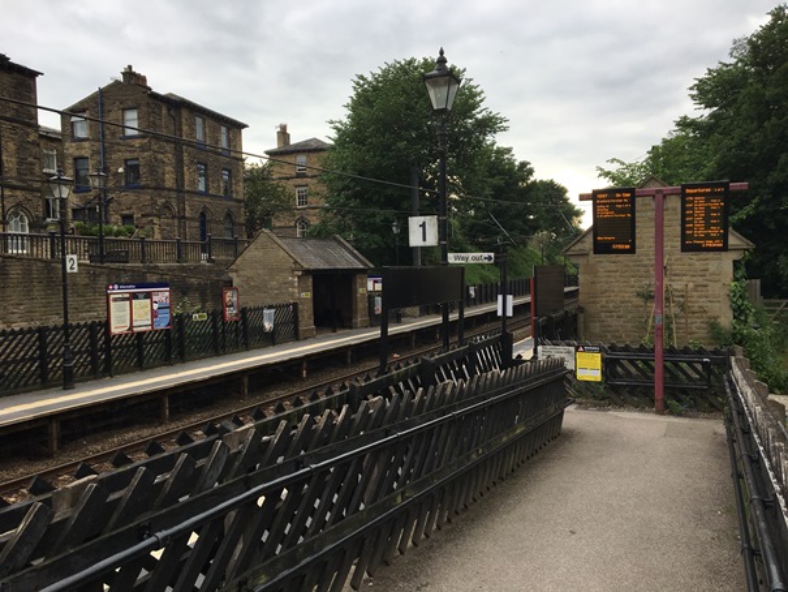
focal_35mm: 29
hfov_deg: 61.6
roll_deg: +0.3
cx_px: 394
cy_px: 296
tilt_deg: -0.5
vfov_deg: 48.2
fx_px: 660
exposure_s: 1/523
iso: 25
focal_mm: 4.15
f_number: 2.2
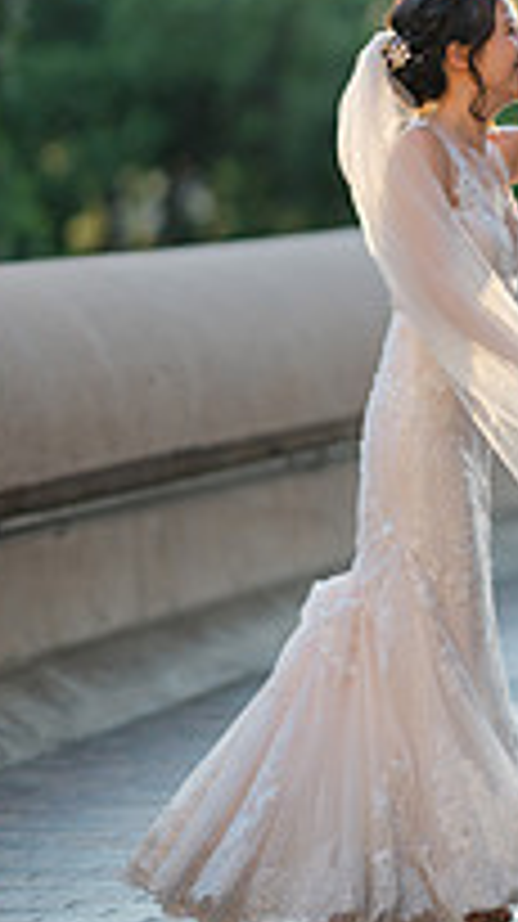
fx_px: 5921
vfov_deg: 8.9
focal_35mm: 242
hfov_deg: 5.0
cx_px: 608
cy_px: 225
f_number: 1.4
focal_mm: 105
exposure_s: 1/1600
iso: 64
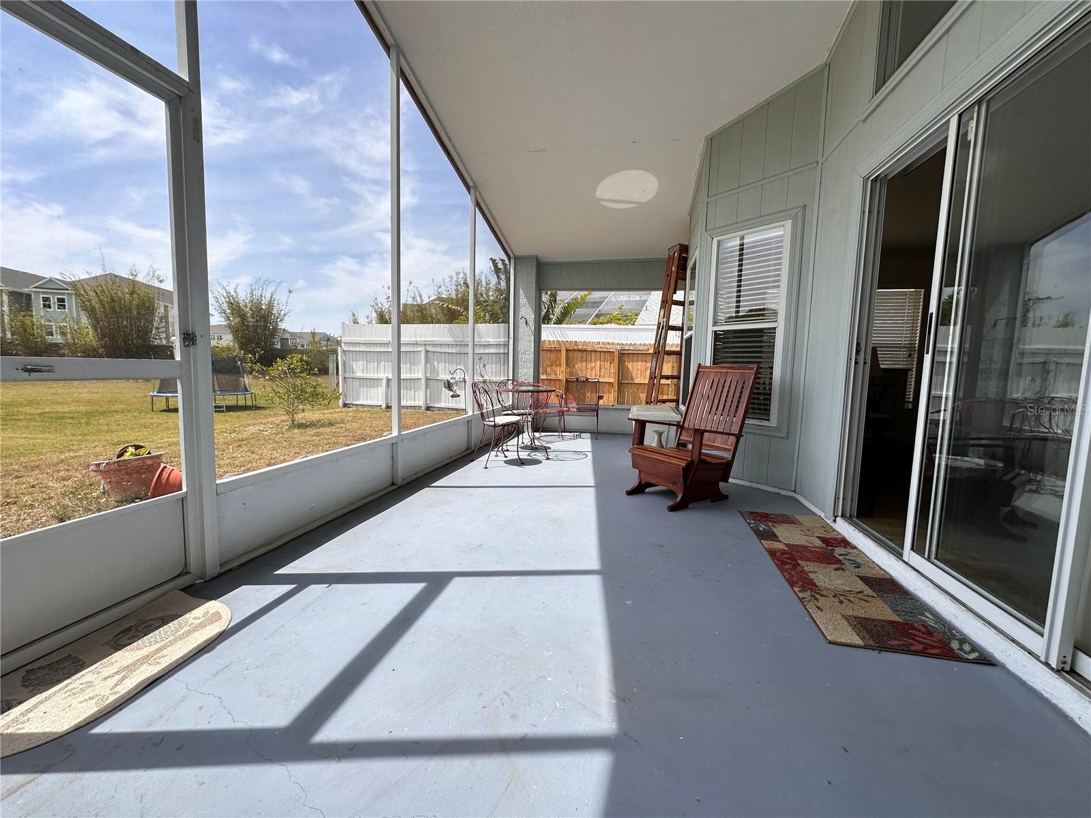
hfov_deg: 102.1
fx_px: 441
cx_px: 546
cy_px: 409
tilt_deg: -5.3
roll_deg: -1.9
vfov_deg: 85.7
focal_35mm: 14
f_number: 2.2
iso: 40
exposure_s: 1/917
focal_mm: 2.22
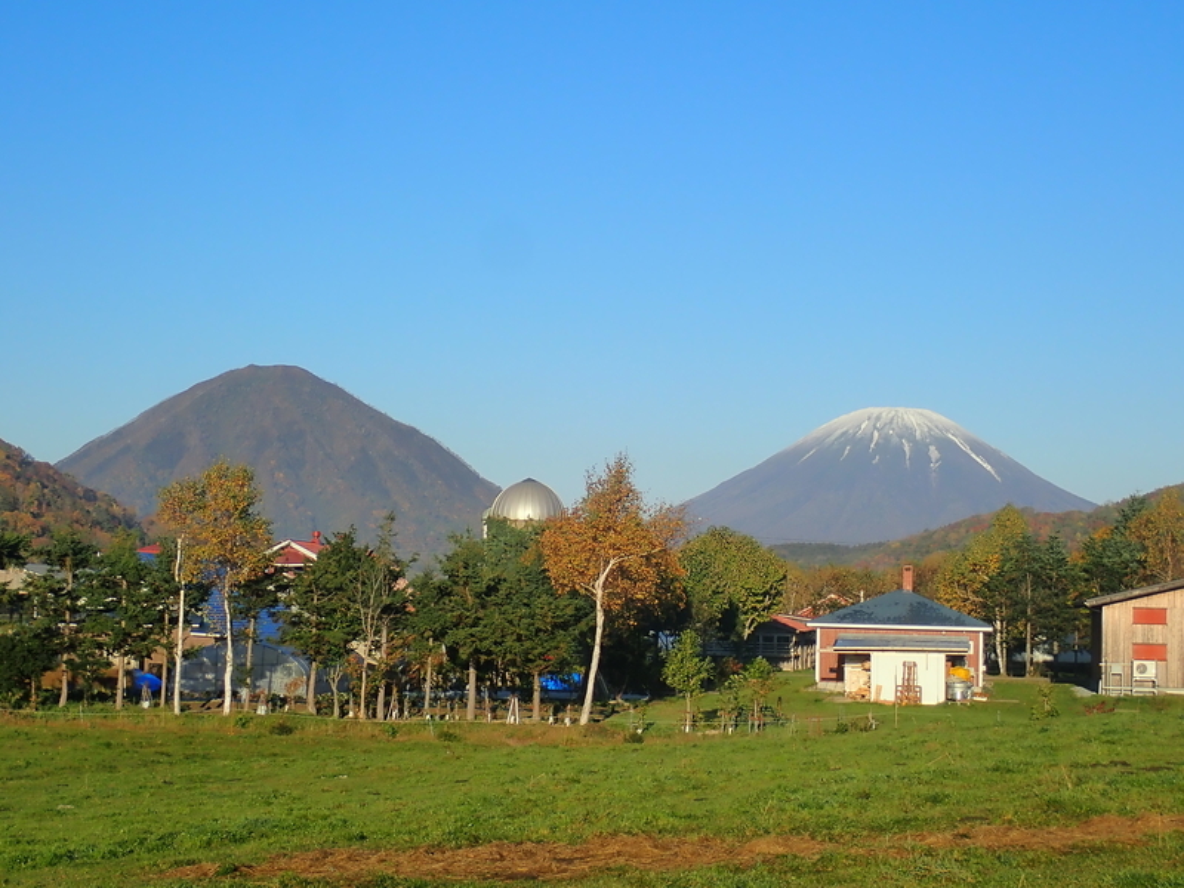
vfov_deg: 22.6
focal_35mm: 65
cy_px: 444
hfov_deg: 29.8
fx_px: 2223
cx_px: 592
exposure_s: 1/640
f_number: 5
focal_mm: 11.78
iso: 100
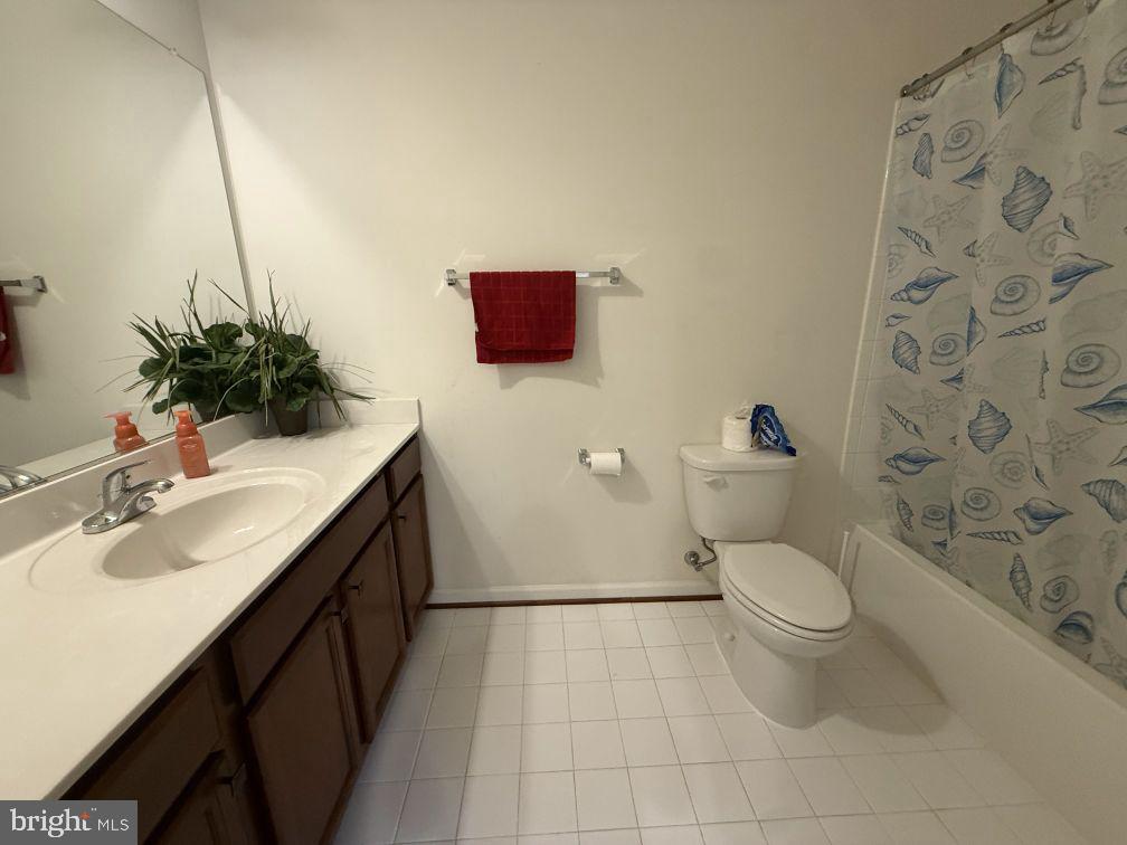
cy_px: 422
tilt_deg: -14.9
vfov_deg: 85.7
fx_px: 456
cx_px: 564
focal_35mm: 14
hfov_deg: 102.1
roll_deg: +0.4
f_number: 2.2
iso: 400
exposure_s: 1/60
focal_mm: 2.22
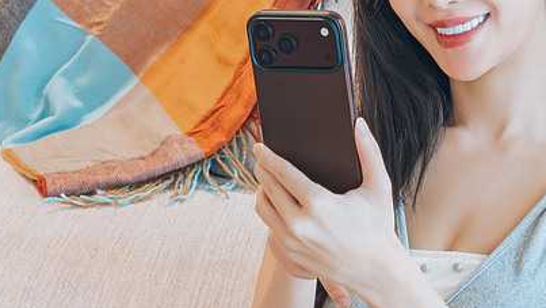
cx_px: 402
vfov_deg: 7.7
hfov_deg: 13.6
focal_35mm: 158
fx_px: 2288
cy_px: 91
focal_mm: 52
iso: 4000
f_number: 7.1
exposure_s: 1/100
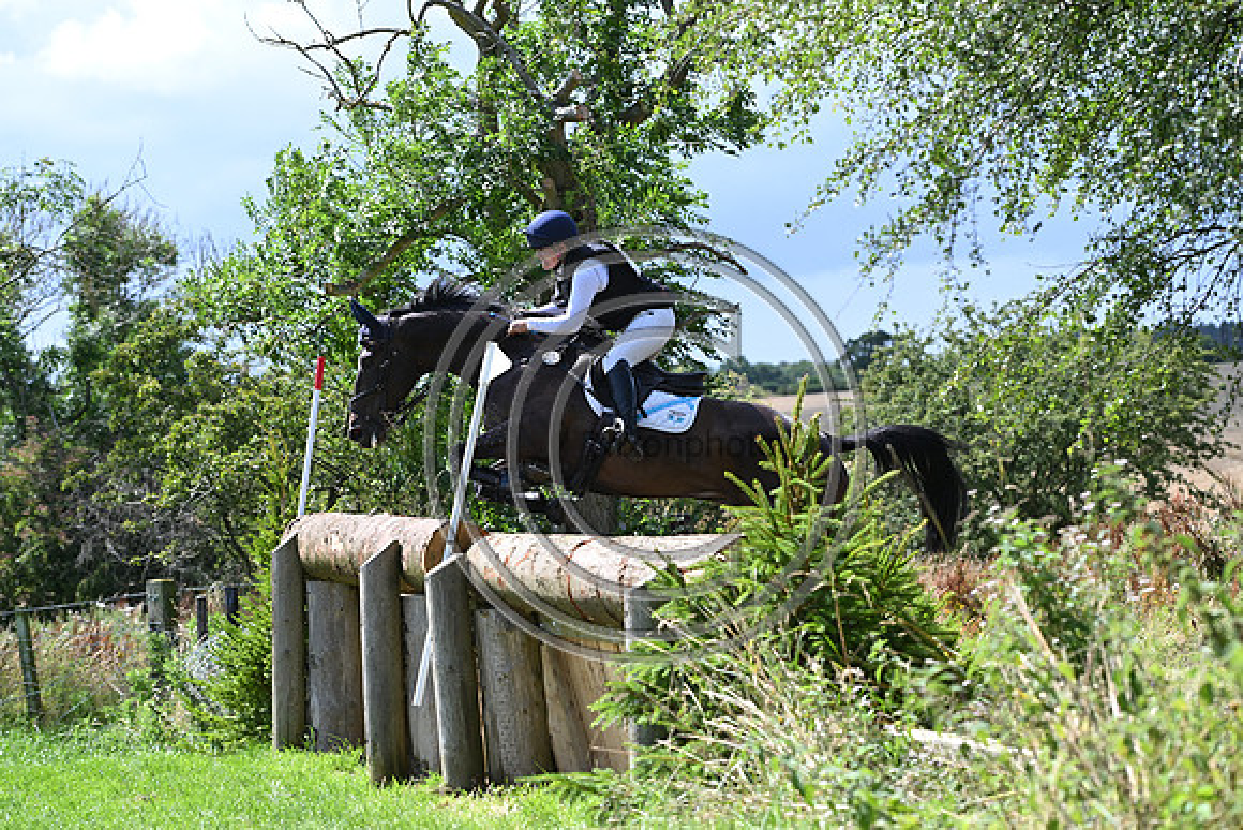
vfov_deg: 13.7
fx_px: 3453
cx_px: 622
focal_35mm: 100
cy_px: 415
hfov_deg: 20.4
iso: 400
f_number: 4.5
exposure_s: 1/1250
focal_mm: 100
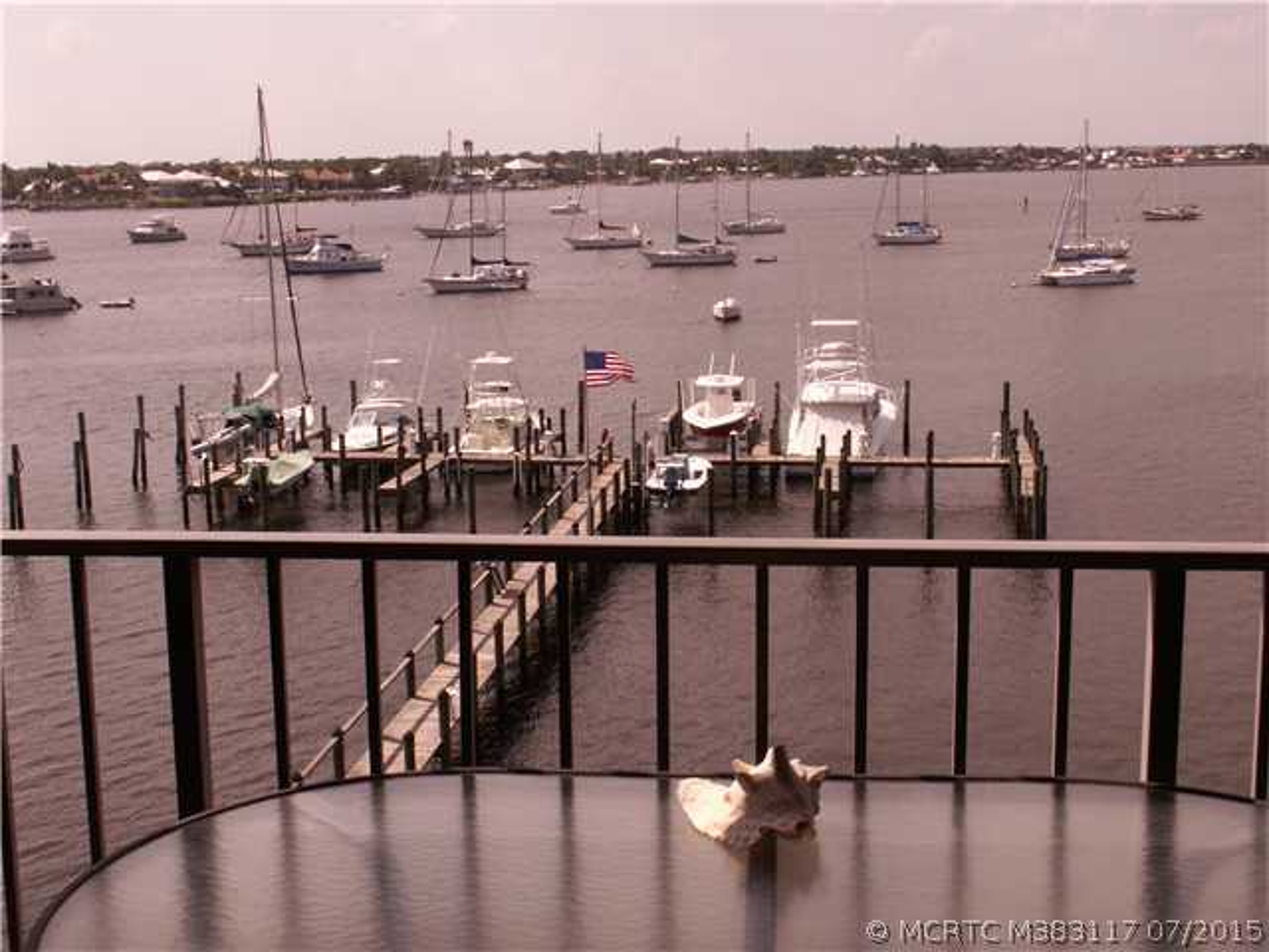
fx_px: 1760
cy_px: 476
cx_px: 634
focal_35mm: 48
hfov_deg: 39.7
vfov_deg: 30.3
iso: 50
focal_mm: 7.91
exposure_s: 1/250
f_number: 8
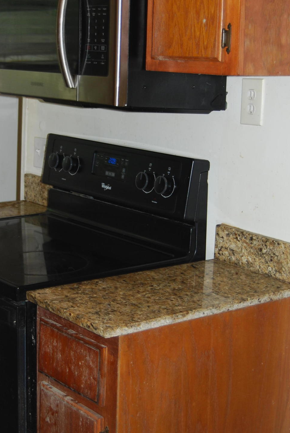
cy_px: 204
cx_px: 117
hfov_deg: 19.2
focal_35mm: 71
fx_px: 854
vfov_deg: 28.4
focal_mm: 34
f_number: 4.5
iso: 200
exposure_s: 1/60
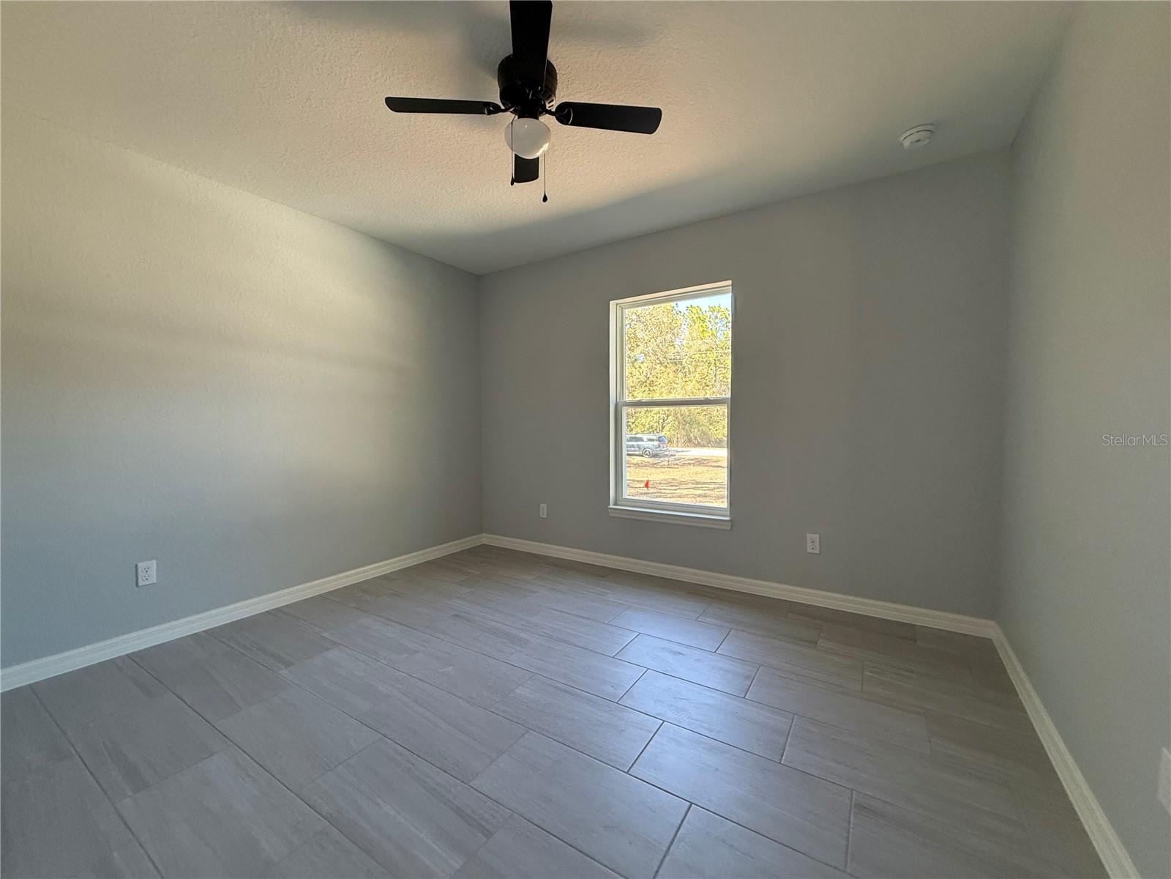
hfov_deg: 102.1
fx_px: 474
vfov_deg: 85.7
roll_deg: +0.5
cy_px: 440
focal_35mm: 14
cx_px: 586
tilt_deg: -1.9
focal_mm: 2.22
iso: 250
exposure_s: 1/120
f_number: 2.2
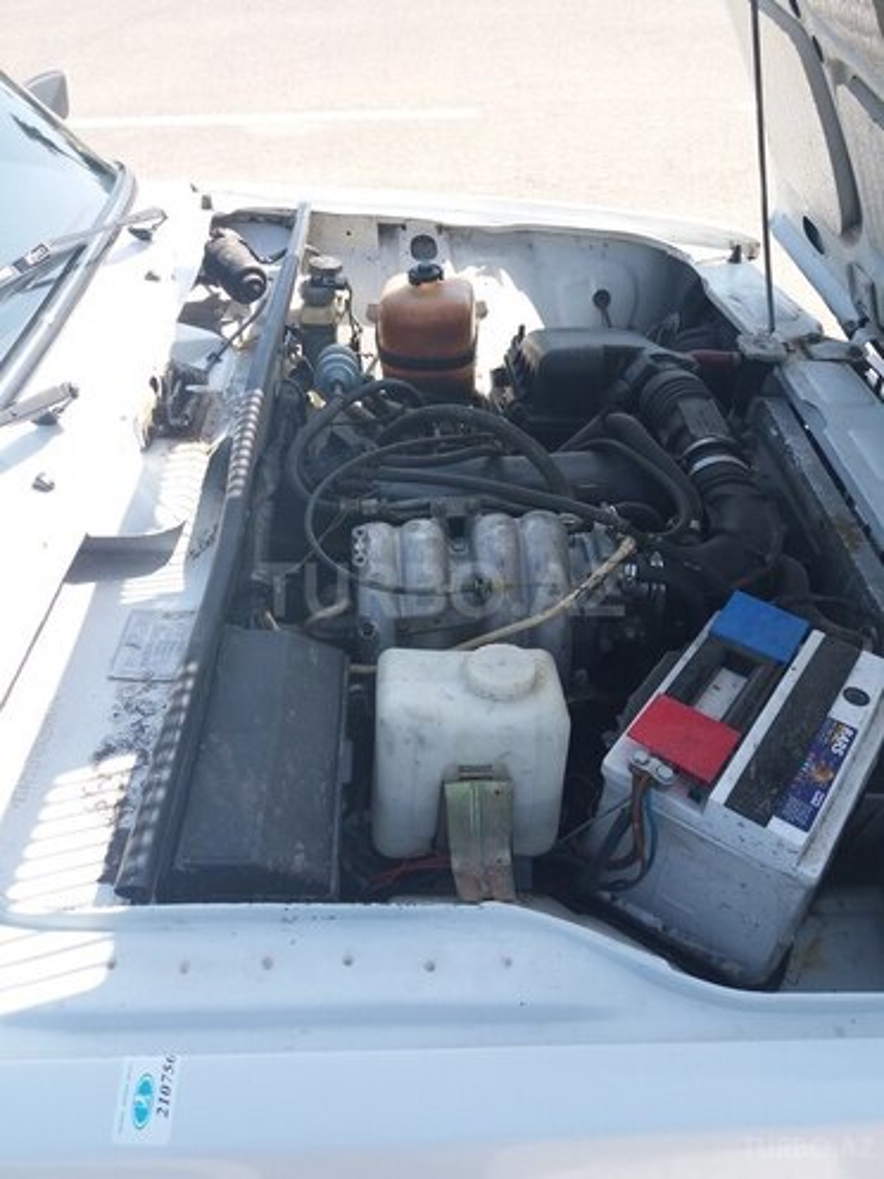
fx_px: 919
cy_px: 590
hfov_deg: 51.4
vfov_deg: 65.3
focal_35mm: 27
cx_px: 442
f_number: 1.9
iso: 40
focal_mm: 3.7
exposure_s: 1/420
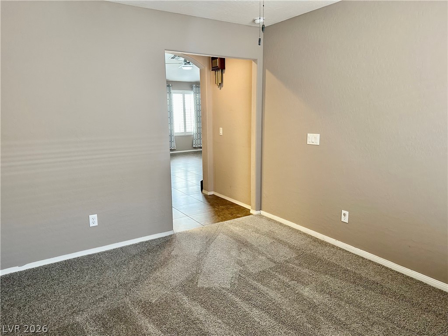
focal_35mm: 24
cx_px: 224
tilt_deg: -9.4
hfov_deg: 71.6
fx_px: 311
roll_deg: +0.2
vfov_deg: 56.8
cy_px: 168
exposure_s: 1/60
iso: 200
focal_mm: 6.86
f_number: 1.78
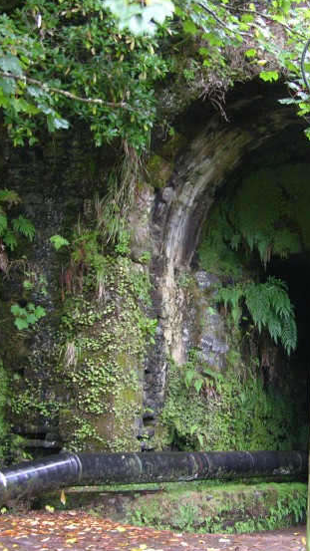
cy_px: 315
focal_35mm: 59
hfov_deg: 20.0
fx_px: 862
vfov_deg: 35.4
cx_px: 274
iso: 171
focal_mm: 10
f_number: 2.9
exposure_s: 1/4.4
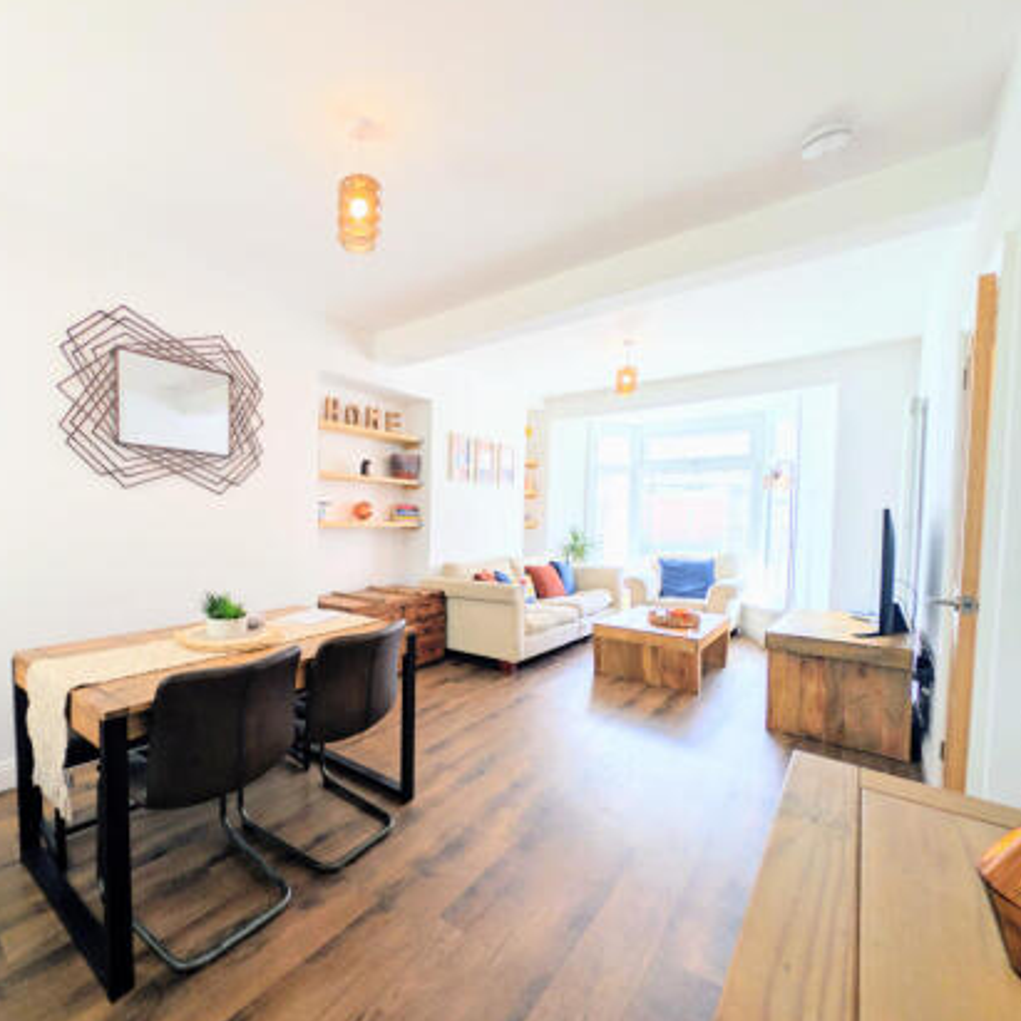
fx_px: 501
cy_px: 535
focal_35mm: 15
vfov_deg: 91.1
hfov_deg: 88.9
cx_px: 370
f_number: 1.95
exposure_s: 1/113
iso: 38
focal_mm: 2.23
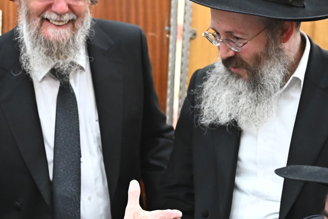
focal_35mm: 97
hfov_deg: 20.9
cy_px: 160
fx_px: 884
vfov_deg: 14.1
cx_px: 92
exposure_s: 1/200
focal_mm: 42
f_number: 2.8
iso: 1600
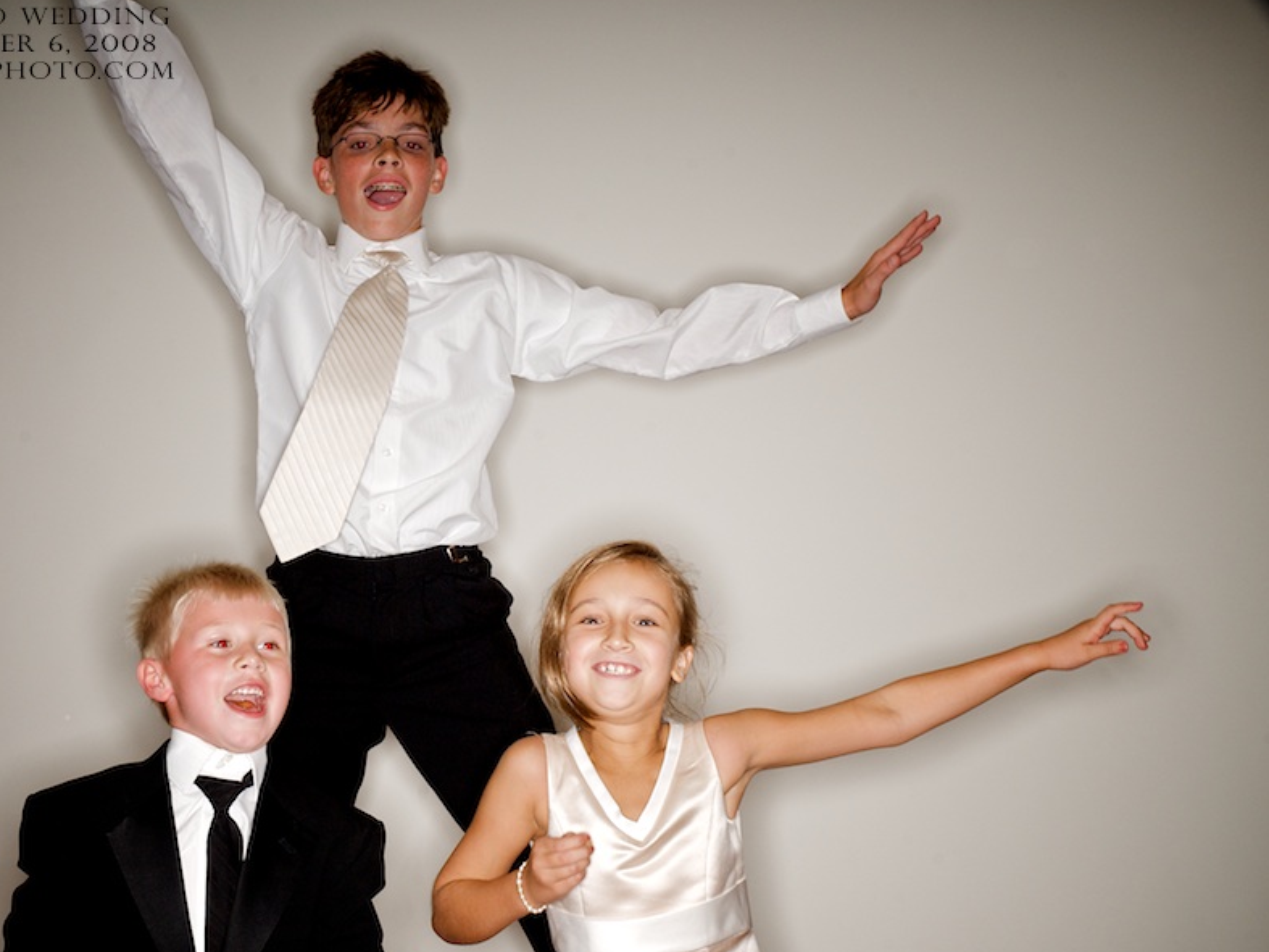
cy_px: 479
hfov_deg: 29.4
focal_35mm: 66
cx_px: 568
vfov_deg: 22.2
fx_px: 2419
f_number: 16
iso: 200
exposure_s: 1/250
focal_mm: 40
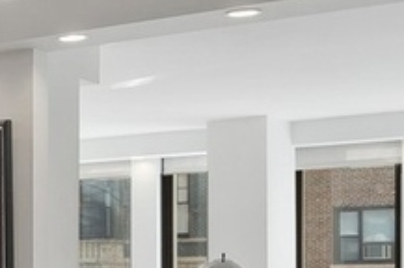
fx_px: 1177
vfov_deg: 12.8
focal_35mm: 105
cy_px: 300
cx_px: -238
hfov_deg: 17.2
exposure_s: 1/10
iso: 100
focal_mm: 14
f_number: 10
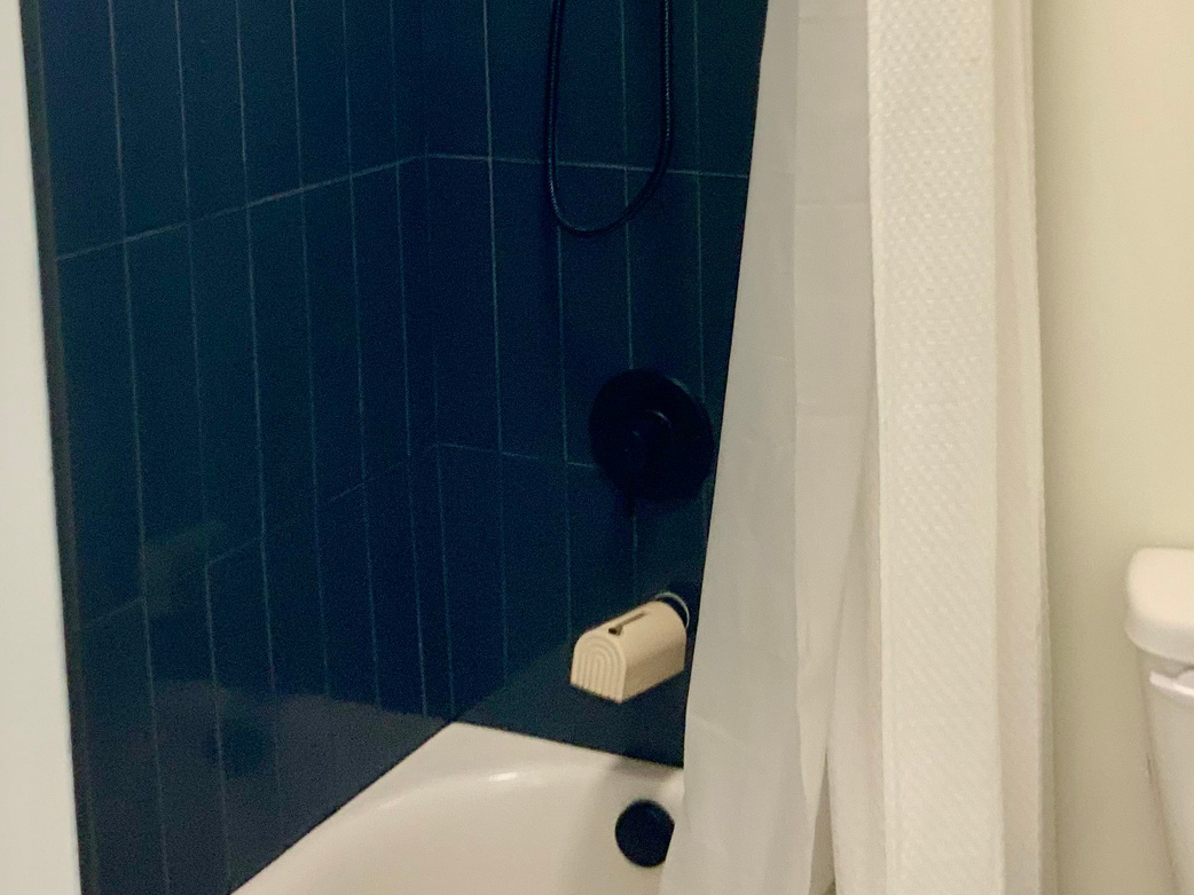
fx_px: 1966
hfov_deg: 33.8
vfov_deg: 25.0
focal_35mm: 57
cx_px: 662
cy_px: 112
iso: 64
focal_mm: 3
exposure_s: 1/120
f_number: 1.8
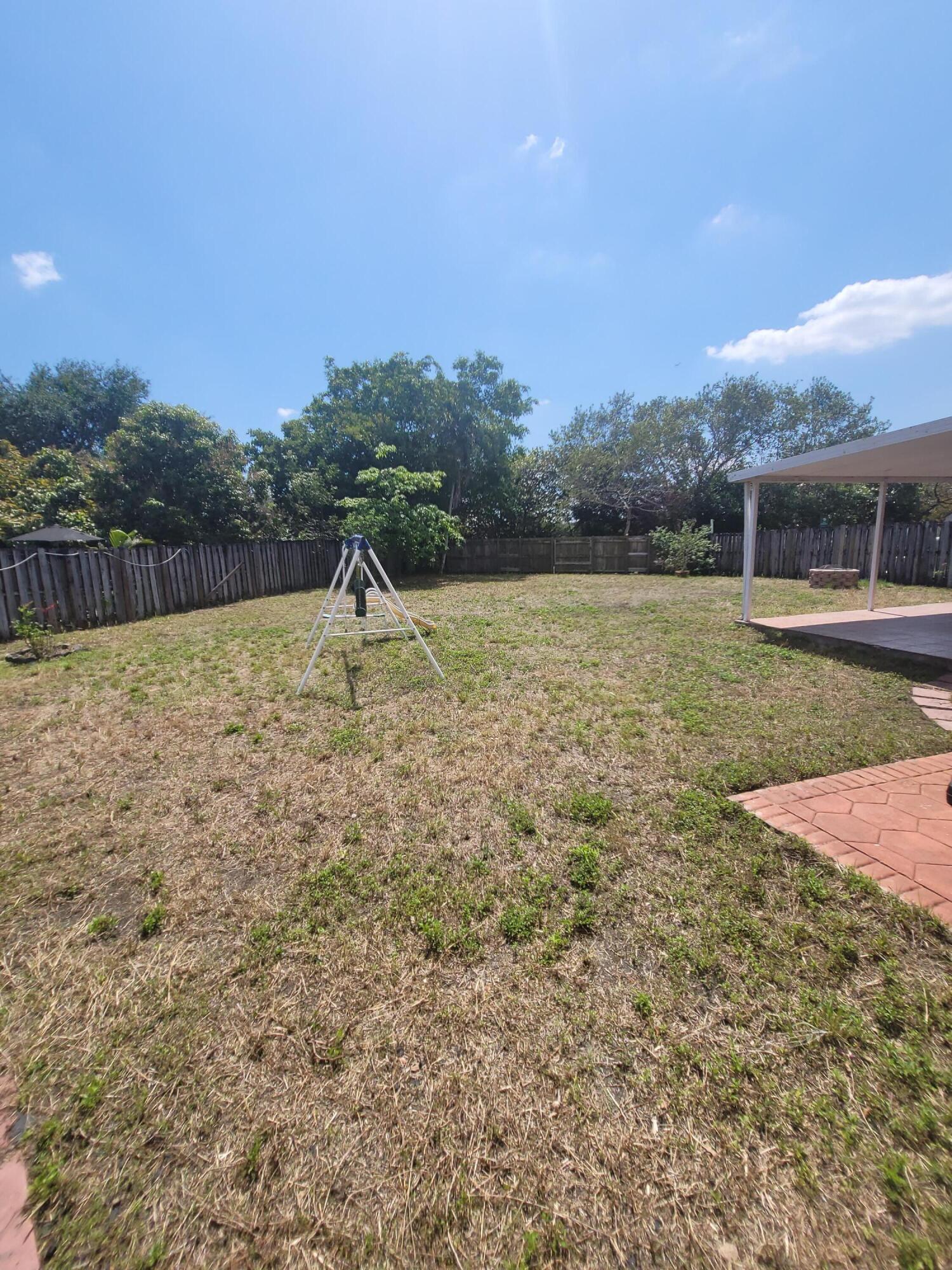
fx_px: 477
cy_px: 635
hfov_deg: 89.9
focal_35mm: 13
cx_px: 476
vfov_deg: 106.2
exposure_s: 1/2463
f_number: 2.2
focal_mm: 2.2
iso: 64
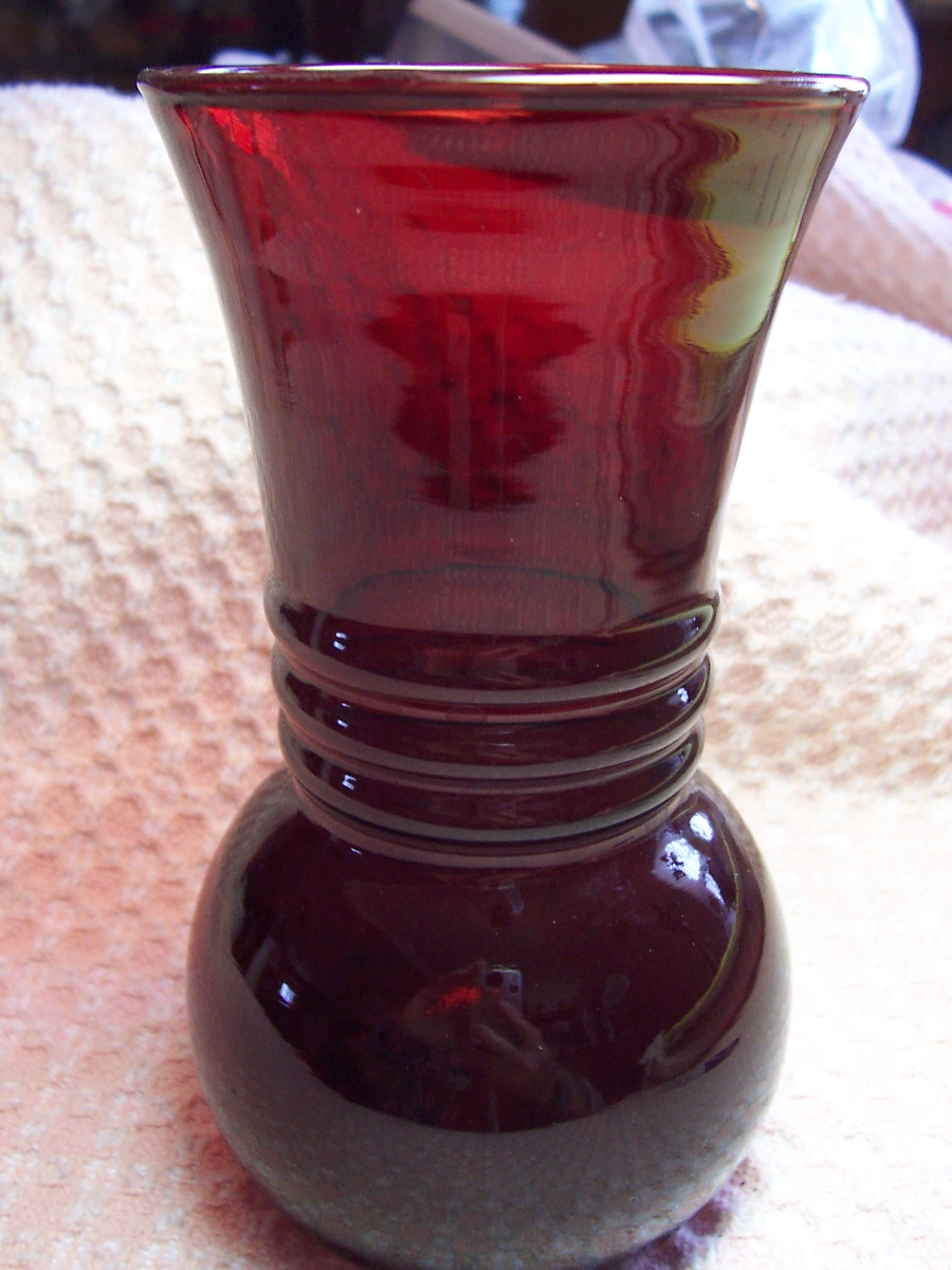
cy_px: 635
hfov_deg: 38.7
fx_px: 1357
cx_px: 476
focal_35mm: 37
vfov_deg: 50.1
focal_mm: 5.6
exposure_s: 1/30
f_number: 2.8
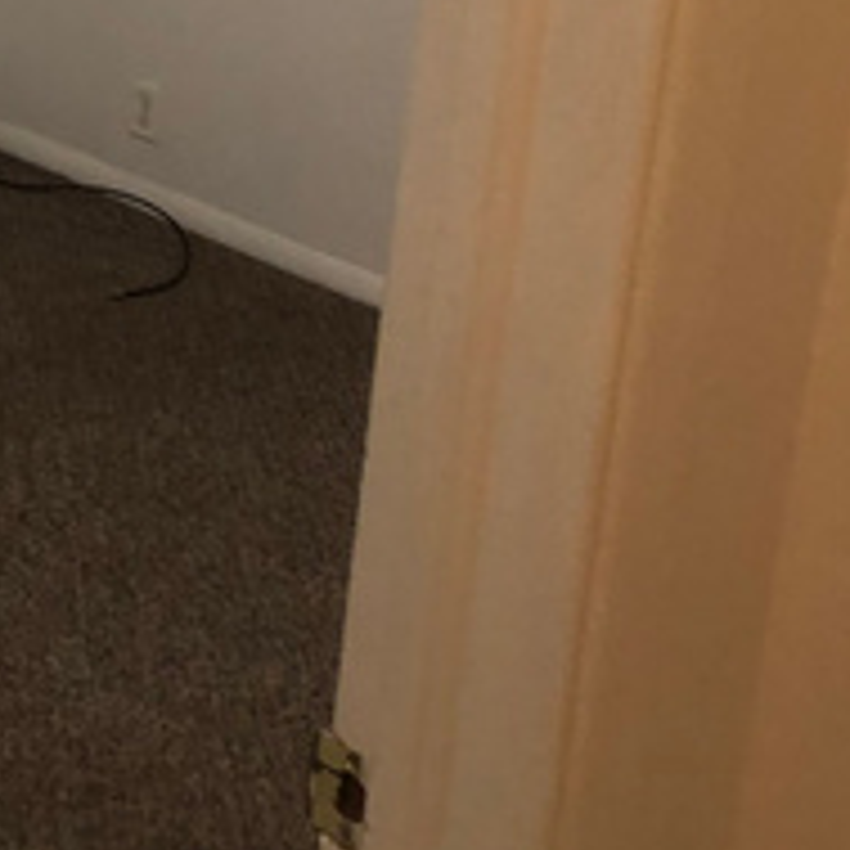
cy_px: -18
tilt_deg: -11.5
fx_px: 2334
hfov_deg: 18.0
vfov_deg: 20.0
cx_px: -495
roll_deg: -2.9
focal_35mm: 84
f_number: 1.8
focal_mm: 3.99
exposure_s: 1/15
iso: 80
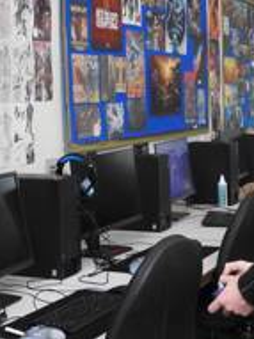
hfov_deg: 21.2
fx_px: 676
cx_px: 98
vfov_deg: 27.9
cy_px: 94
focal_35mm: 69
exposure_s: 1/25
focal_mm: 5.9
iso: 400
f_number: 3.6
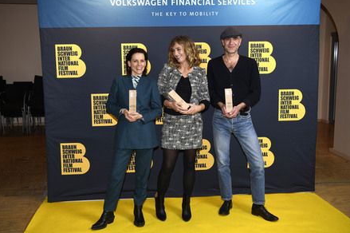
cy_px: 116
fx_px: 379
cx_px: 177
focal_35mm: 39
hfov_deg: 49.6
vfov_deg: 34.2
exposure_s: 1/320
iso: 640
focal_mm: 38
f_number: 3.5
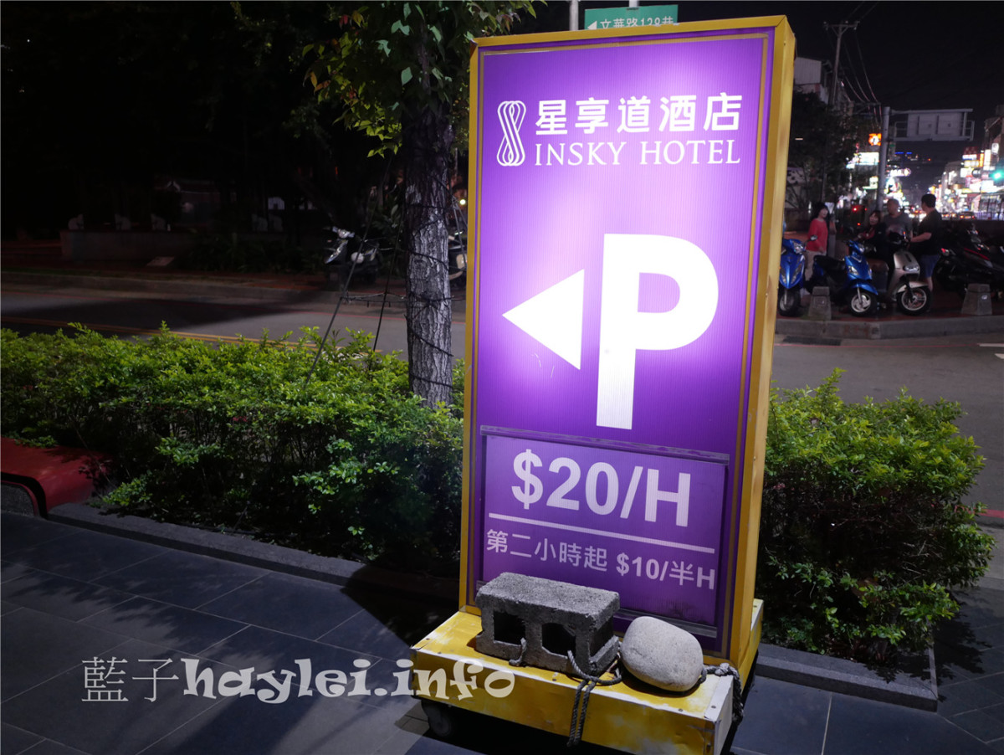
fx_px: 871
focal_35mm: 30
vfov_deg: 46.9
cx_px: 502
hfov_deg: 59.9
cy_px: 378
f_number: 1.7
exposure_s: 1/60
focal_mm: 15
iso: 1000
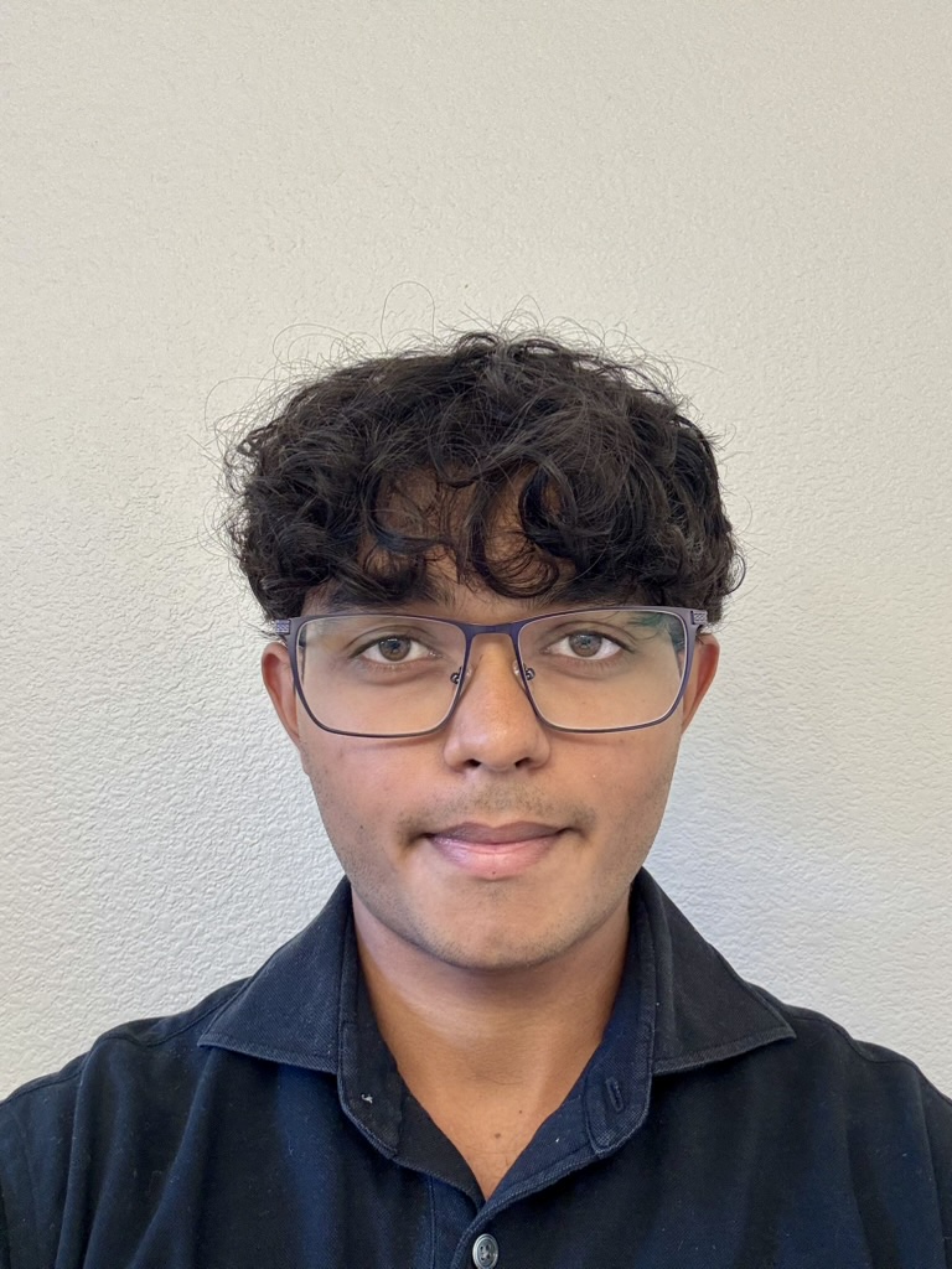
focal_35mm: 30
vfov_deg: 60.0
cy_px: 634
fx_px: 1100
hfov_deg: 46.8
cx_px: 476
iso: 100
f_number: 1.9
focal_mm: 2.69
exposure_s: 1/60
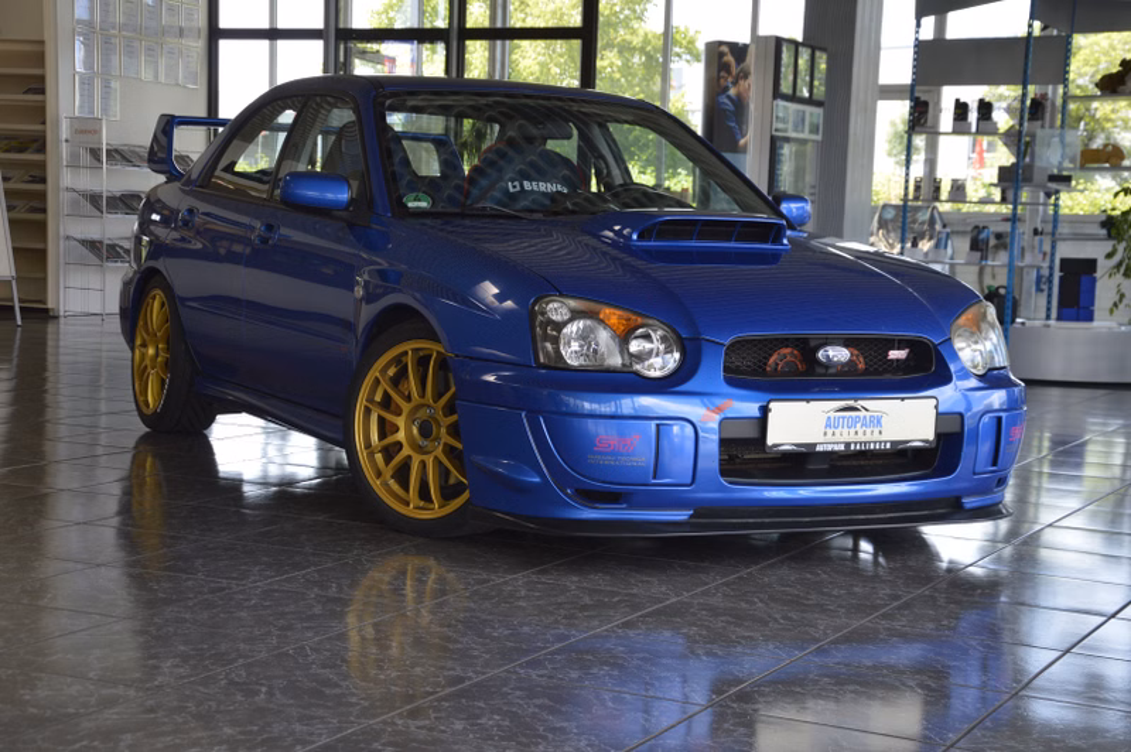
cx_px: 566
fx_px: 1883
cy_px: 376
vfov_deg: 22.6
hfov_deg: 33.4
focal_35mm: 60
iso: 360
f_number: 5.6
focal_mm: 40
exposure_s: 1/125
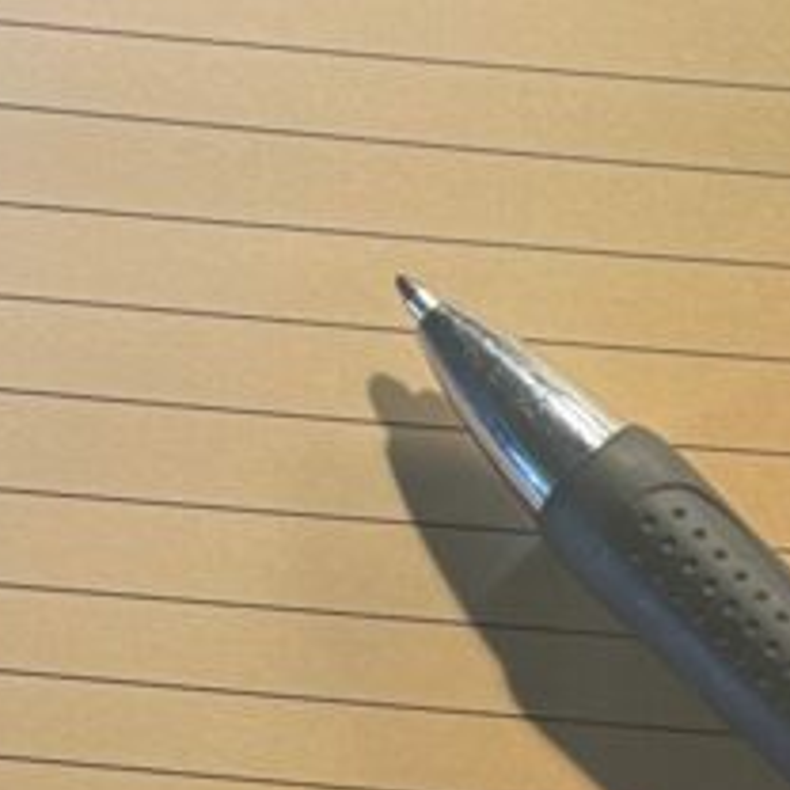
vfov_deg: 15.1
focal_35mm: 113
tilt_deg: -84.3
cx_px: 668
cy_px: 843
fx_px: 2918
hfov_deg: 15.3
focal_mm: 4.2
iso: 100
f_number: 1.6
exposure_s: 1/50
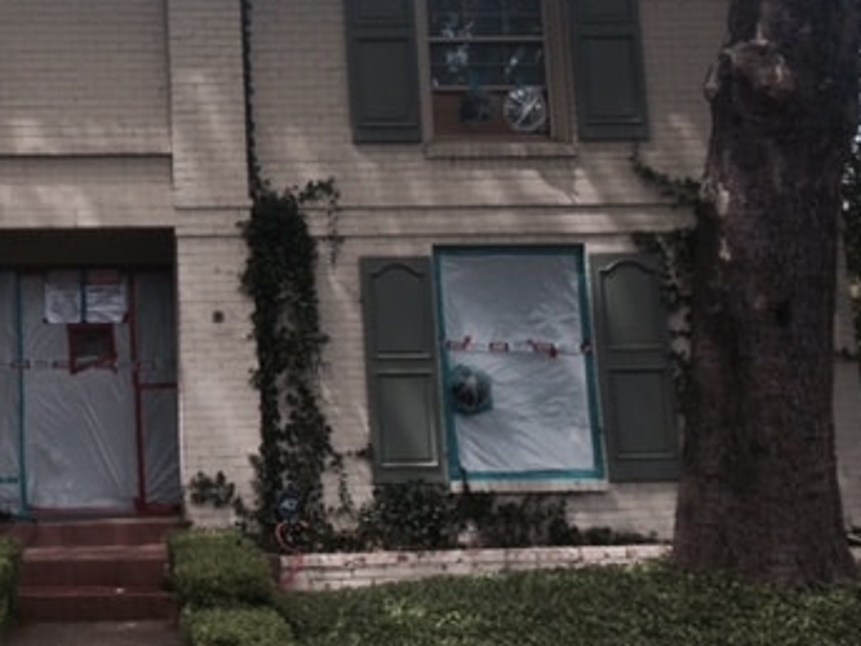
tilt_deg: -1.3
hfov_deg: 34.0
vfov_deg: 27.0
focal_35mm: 54
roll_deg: +2.2
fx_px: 1343
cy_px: 283
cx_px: 118
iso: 32
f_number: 2.2
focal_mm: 4.15
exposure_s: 1/892
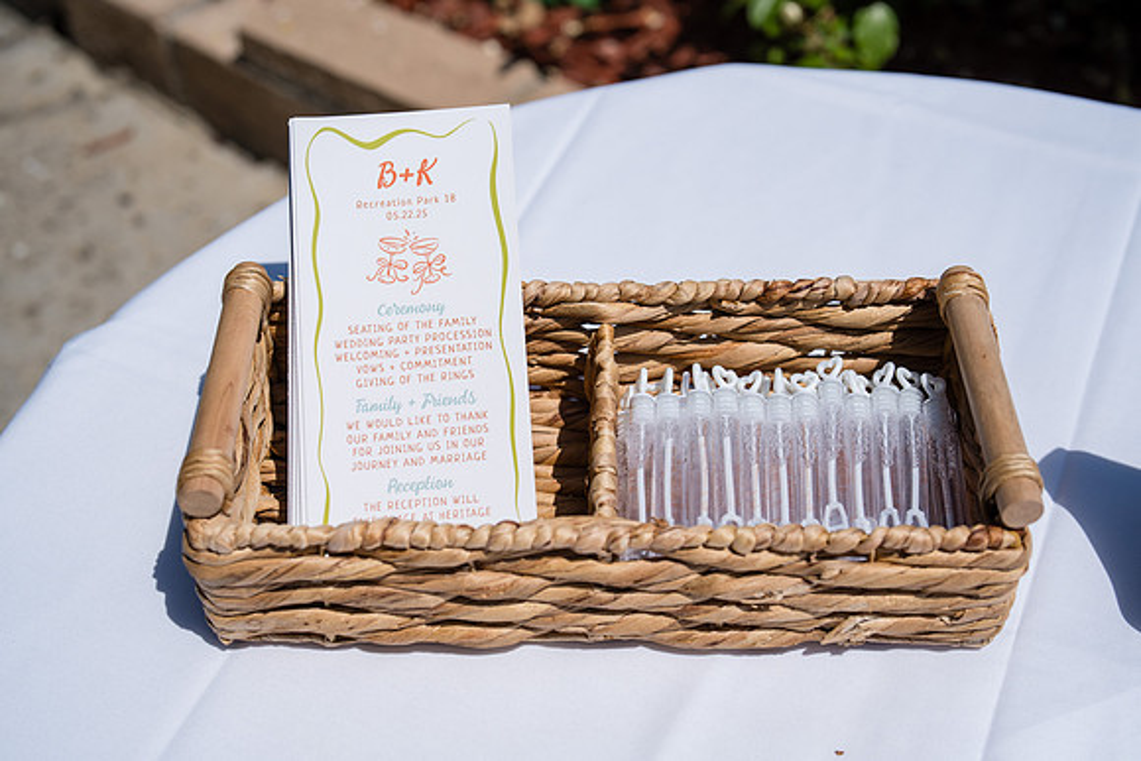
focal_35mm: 52
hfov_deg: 38.1
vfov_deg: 26.0
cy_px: 385
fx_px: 1651
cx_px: 587
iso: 200
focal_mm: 50
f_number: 4
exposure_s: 1/6400
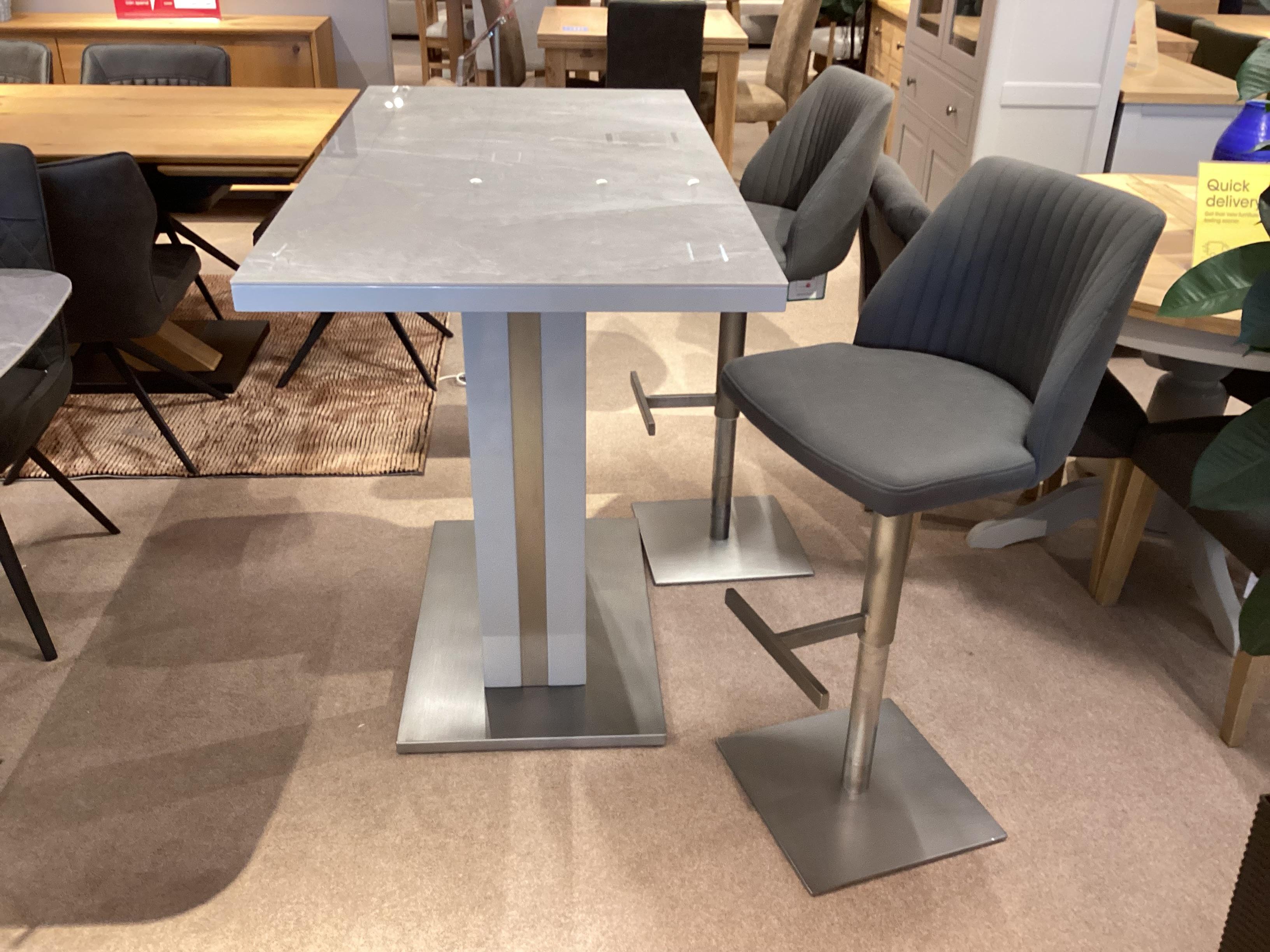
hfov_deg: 58.4
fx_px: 1137
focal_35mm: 31
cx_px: 635
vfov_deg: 45.4
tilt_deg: -30.6
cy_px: 476
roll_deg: -1.0
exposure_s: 1/50
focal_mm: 3.3
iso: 200
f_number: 2.4
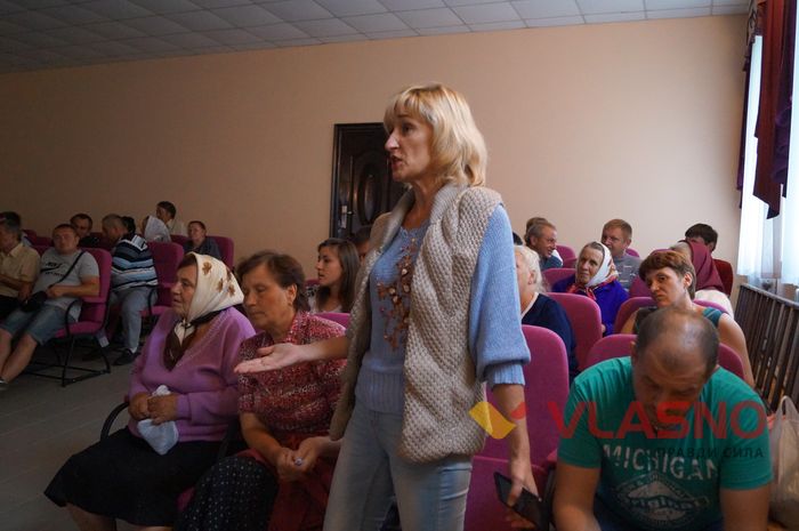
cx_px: 400
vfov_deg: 43.5
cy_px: 266
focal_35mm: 30
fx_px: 665
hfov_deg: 62.0
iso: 3200
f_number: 4
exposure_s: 1/100
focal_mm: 20
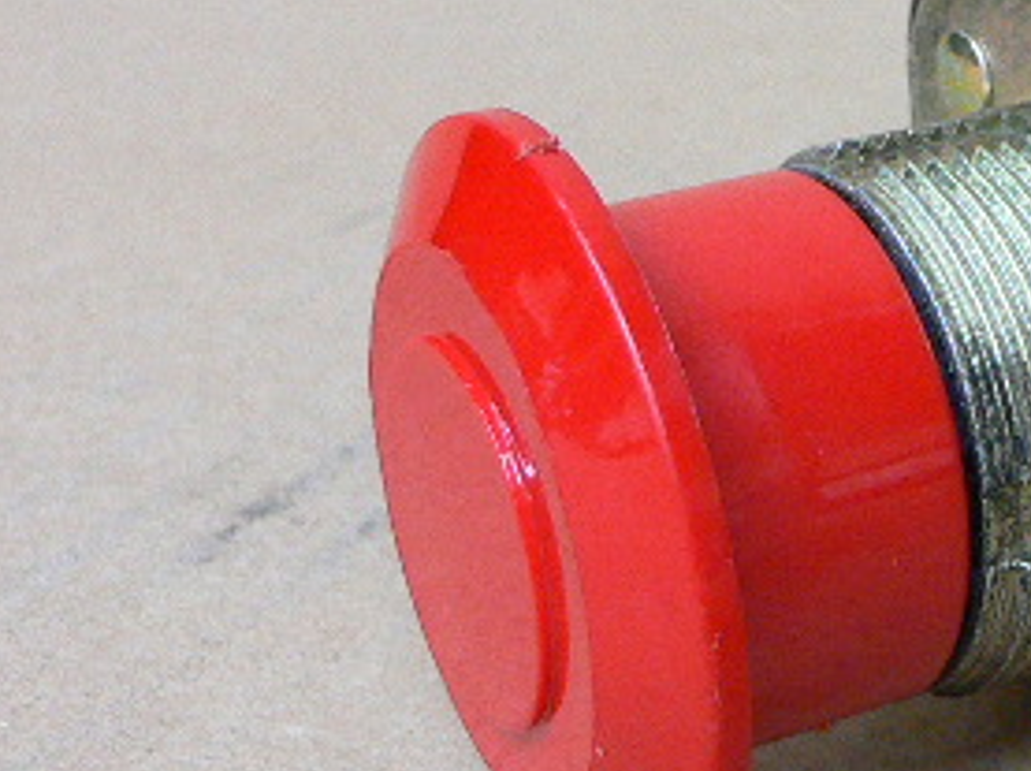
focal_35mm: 81
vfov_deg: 18.2
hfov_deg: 22.6
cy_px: 354
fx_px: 2409
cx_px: 1180
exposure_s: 1/15
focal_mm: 4.6
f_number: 2.8
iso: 200
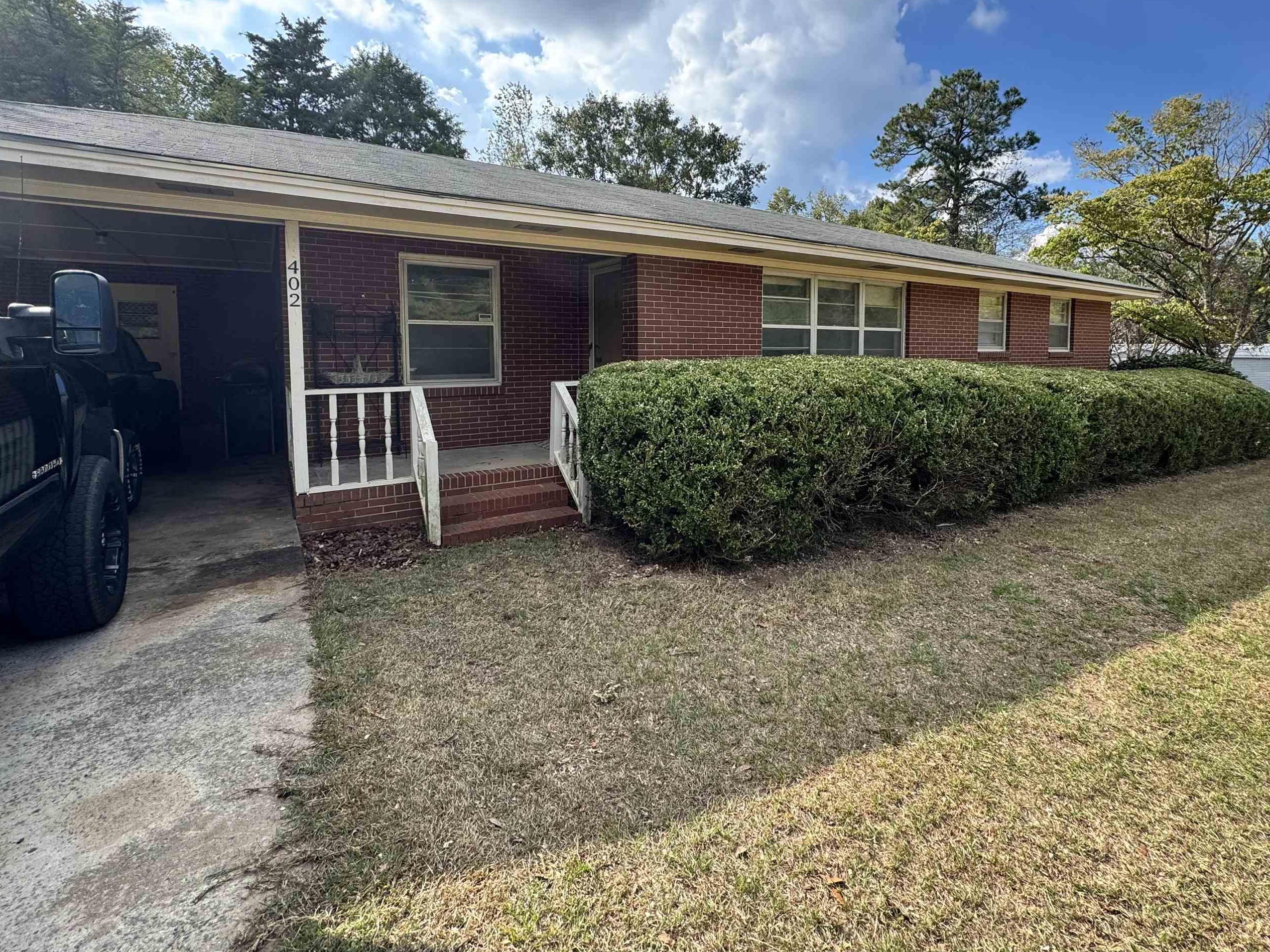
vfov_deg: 74.0
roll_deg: -0.3
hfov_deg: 90.9
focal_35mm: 17
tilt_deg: -4.5
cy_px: 386
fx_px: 624
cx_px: 685
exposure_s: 1/399
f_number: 2.2
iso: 40
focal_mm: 2.22
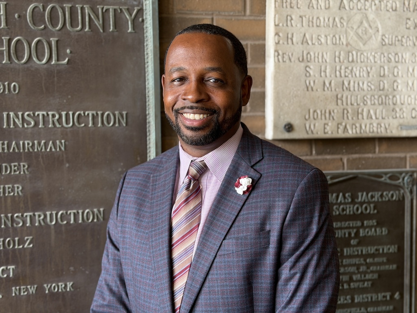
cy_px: 156
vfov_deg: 30.3
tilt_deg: -4.0
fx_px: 578
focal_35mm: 48
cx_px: 208
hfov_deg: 39.7
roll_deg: +0.4
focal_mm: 6.76
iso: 100
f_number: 1.78
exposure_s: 1/90
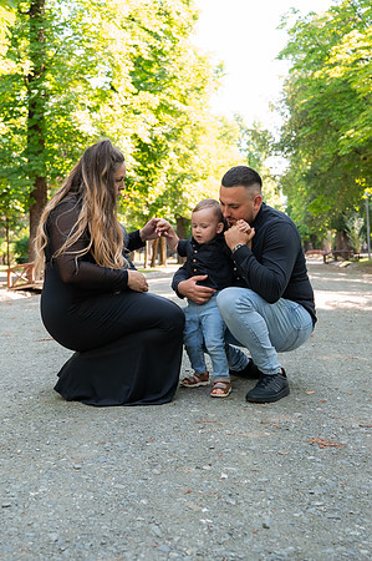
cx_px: 185
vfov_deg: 46.4
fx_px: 653
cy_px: 280
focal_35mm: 42
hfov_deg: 31.8
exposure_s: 1/320
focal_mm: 28
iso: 400
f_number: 3.2
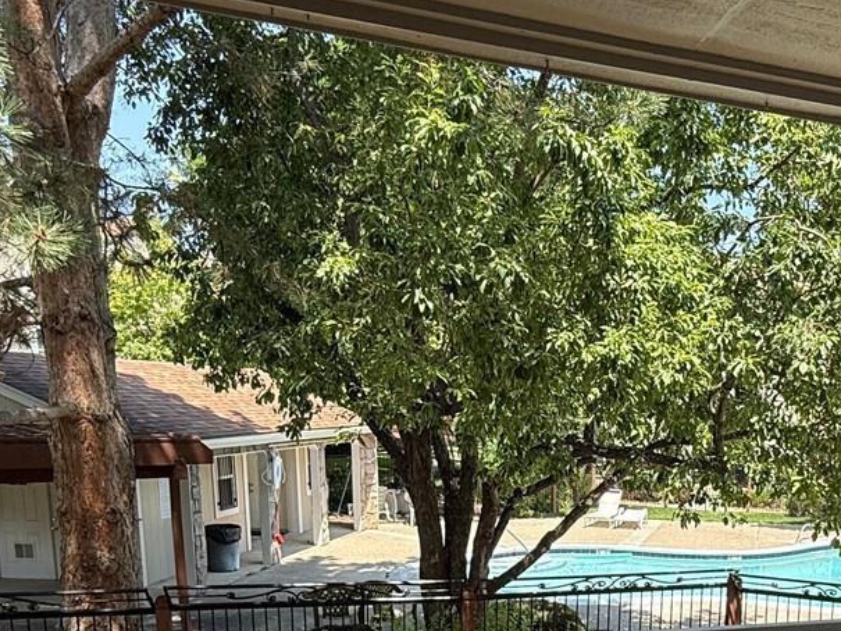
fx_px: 899
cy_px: 563
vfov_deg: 36.4
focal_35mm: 37
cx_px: 671
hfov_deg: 47.4
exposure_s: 1/540
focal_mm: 2.22
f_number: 2.2
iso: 50
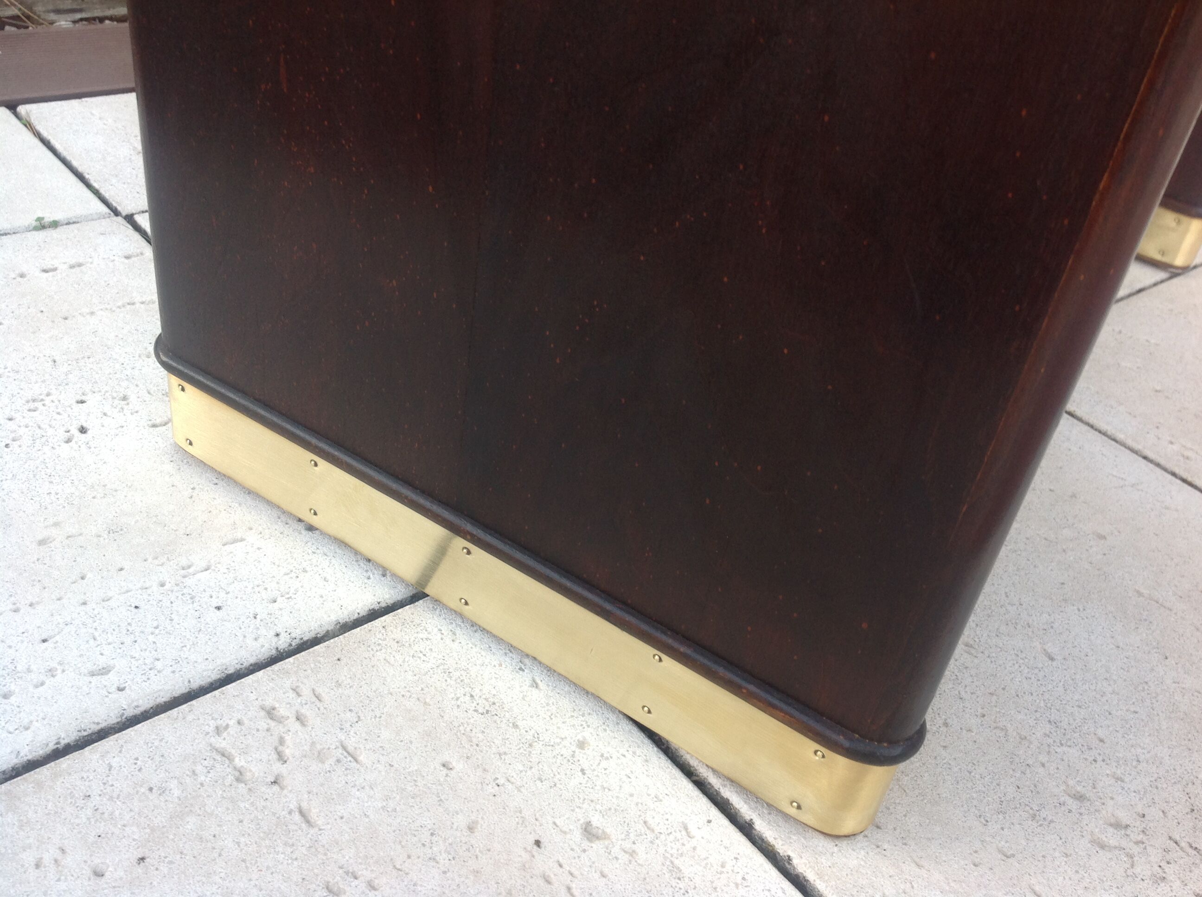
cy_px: 448
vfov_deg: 40.6
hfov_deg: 52.7
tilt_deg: -35.5
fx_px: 1214
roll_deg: -10.9
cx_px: 601
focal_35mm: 35
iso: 50
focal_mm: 4.28
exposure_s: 1/20
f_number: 2.4
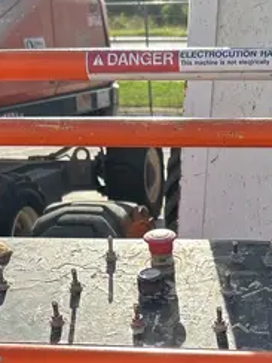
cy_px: 391
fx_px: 817
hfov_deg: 18.7
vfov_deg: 23.6
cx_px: 232
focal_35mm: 78
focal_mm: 5.7
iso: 50
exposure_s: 1/1698
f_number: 1.5
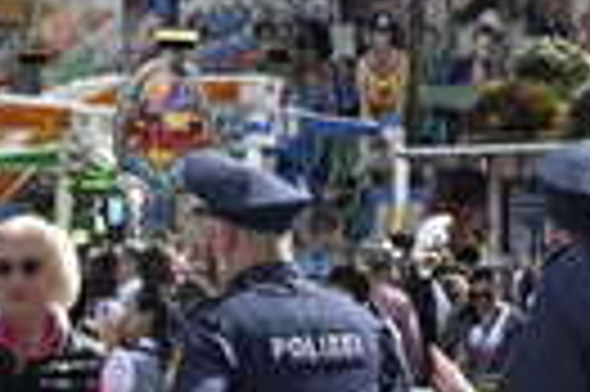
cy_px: 257
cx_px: 333
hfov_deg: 8.0
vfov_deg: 5.3
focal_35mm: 258
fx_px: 4223
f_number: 20
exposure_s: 1/1600
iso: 4000
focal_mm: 50
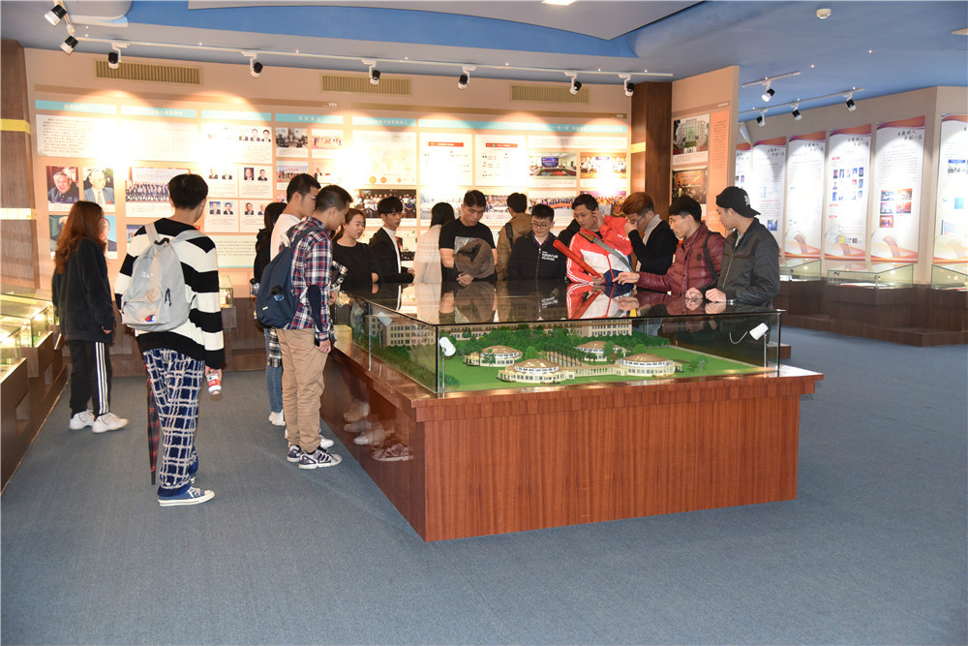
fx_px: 914
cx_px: 484
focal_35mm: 34
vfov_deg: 38.9
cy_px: 323
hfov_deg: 55.8
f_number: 4
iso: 800
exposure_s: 1/60
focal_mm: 34
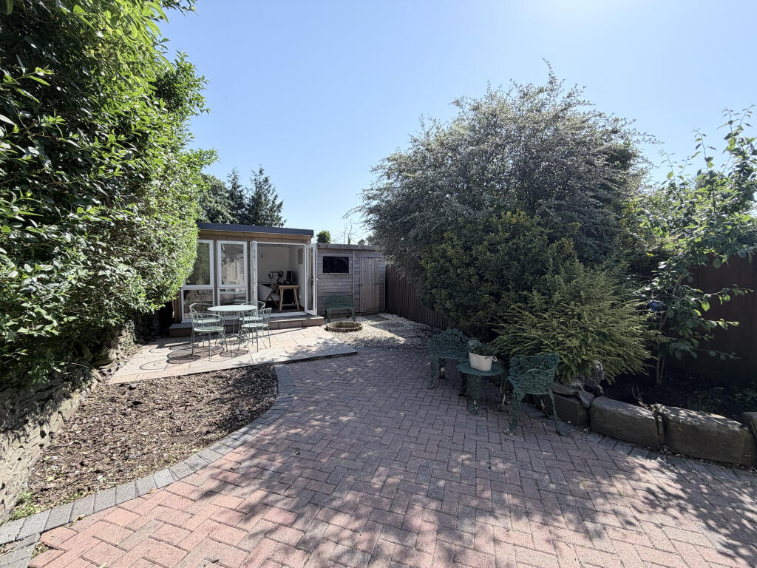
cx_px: 378
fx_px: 306
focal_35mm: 14
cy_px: 284
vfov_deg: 85.7
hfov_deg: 102.1
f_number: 2.2
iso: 25
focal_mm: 2.22
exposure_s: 1/770
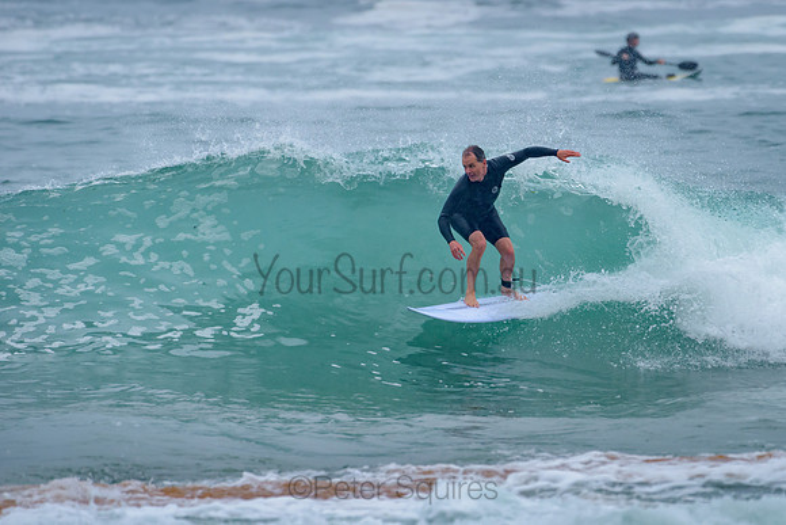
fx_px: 13392
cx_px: 476
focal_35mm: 613
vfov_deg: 2.2
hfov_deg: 3.4
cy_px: 260
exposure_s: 1/1000
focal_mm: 500
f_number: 5.6
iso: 800
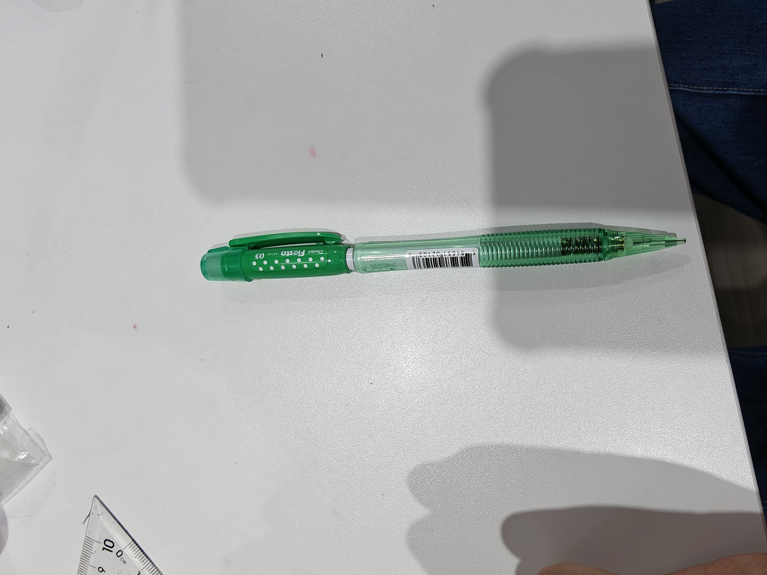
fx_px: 510
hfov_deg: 73.9
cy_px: 288
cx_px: 384
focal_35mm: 23
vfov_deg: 58.9
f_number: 2
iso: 1600
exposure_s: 1/60
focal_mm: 2.3
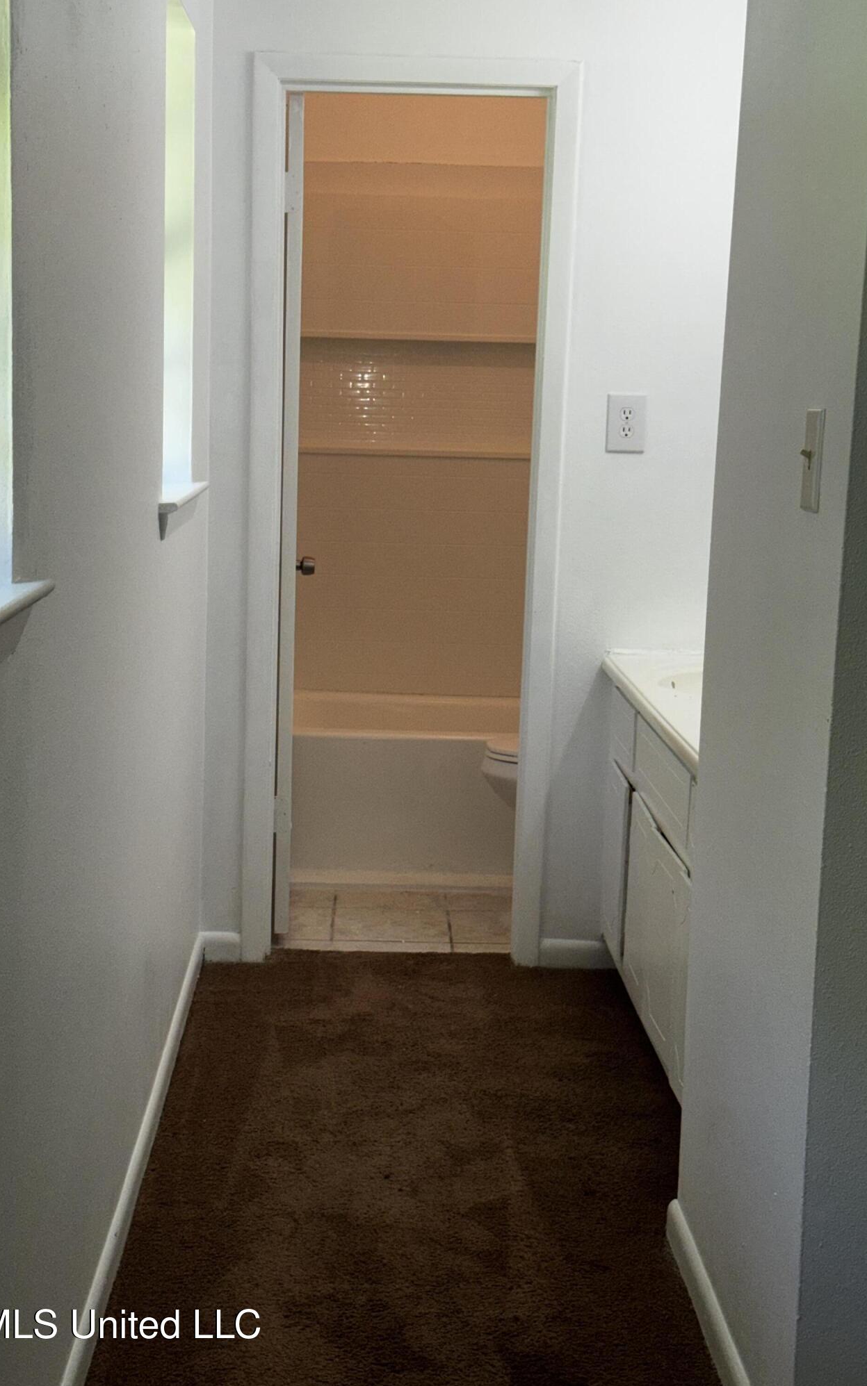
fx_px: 1928
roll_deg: -0.9
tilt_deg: -9.6
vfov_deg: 39.6
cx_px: 371
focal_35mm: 51
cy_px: 693
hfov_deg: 25.3
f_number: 1.78
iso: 50
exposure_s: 1/199
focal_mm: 6.76
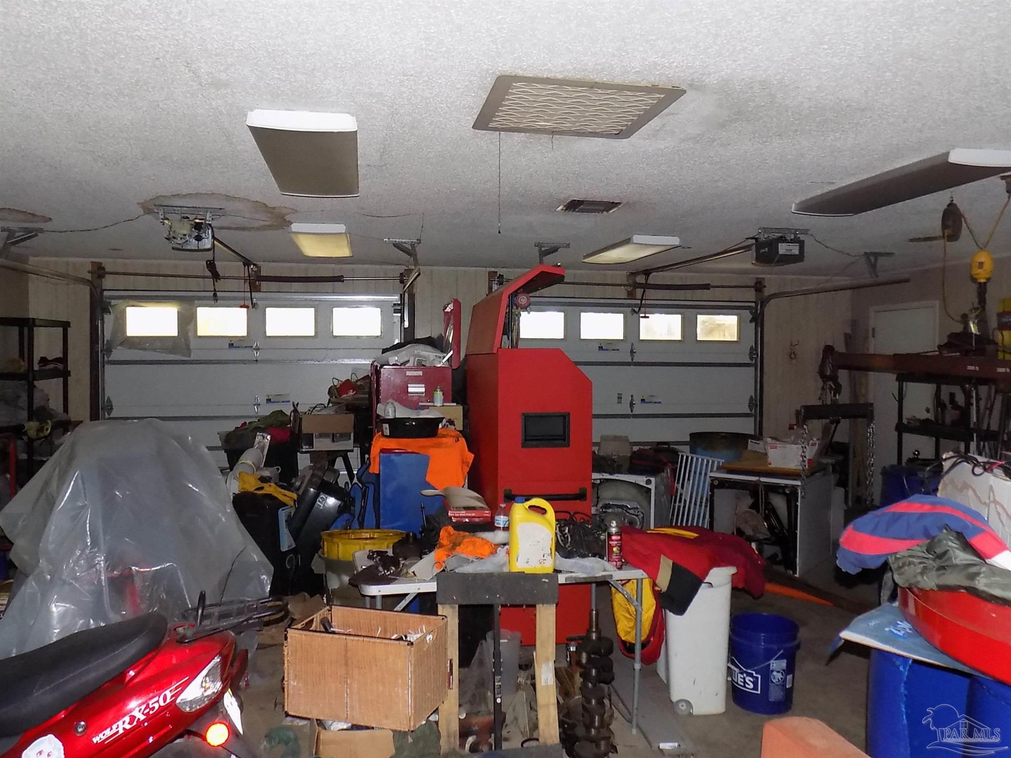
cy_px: 379
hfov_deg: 65.3
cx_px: 506
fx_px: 789
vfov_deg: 51.4
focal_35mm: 27
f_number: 3.2
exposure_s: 1/30
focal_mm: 4.8
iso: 360
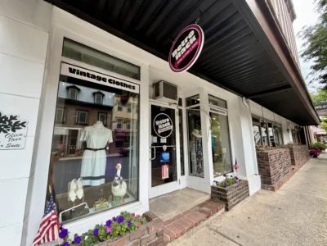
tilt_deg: +8.7
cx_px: 164
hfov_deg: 102.1
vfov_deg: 85.7
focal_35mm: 14
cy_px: 123
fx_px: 132
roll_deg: +1.0
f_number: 2.2
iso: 40
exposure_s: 1/141
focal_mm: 2.22
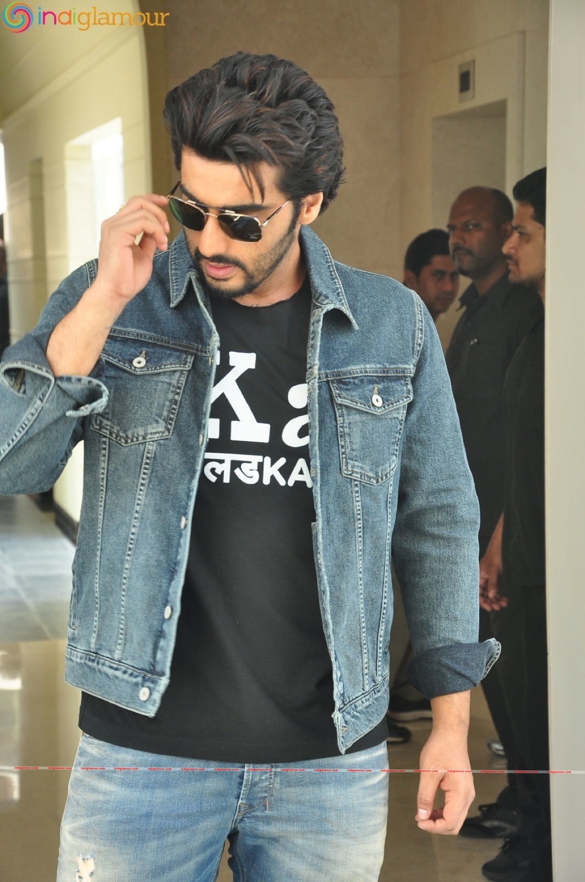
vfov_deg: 21.9
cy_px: 441
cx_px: 292
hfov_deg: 14.7
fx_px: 2274
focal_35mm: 93
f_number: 6.3
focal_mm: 62
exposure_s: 1/125
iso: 500
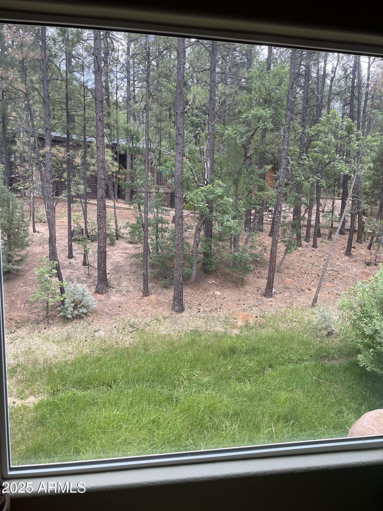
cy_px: 256
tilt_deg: -9.4
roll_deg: -1.8
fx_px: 384
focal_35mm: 26
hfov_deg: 53.1
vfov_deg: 67.3
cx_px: 192
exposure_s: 1/195
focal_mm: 4.2
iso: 32
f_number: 1.6
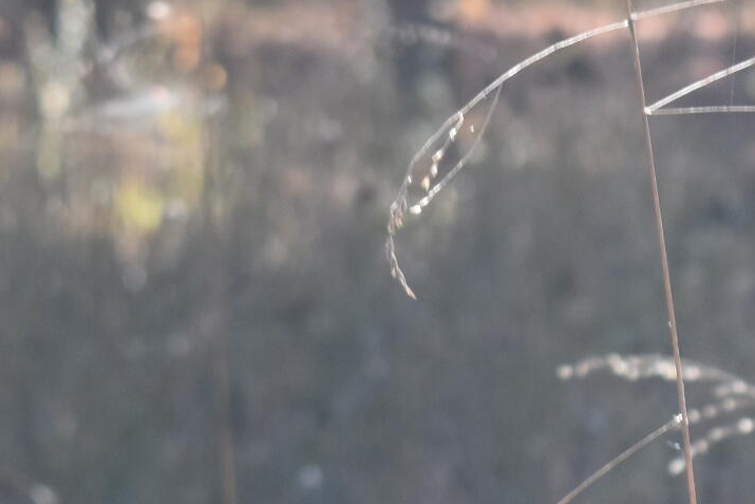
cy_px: -147
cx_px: 1011
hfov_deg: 5.9
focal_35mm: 346
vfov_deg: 4.0
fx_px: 7259
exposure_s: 1/250
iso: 360
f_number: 8
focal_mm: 55
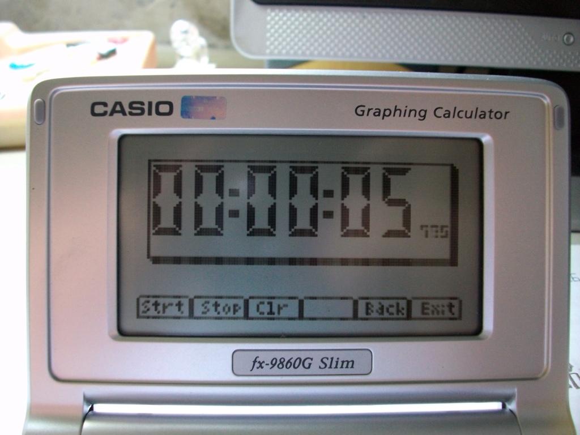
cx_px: 290
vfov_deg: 44.2
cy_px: 218
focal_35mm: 32
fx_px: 536
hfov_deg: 56.8
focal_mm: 5.7
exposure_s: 1/35.2
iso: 200
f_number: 2.9
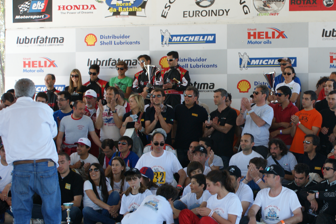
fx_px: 706
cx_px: 241
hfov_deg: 26.5
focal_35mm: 76
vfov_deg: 18.0
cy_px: 134
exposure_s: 1/60
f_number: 5.6
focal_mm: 35
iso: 200
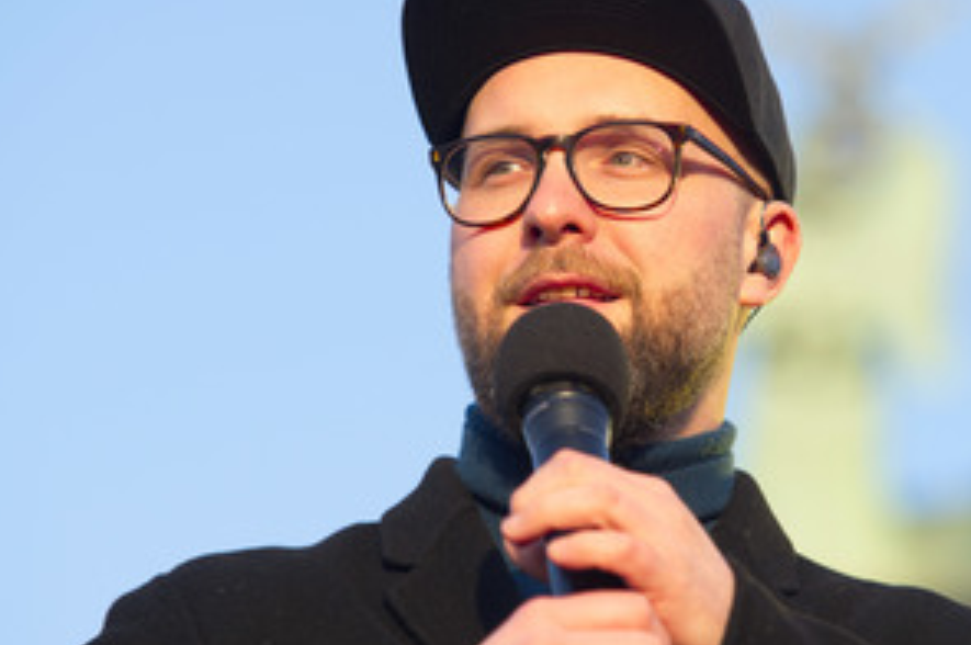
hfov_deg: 8.4
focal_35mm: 245
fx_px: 6601
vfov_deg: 5.6
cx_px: 545
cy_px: 408
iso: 100
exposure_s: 1/320
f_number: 4.5
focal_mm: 160
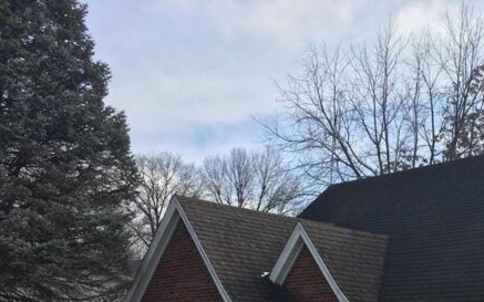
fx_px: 712
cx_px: 393
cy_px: 311
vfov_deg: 22.9
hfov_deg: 36.2
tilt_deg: +3.7
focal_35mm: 54
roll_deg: -2.2
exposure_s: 1/1221
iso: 25
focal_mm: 4.15
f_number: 2.2
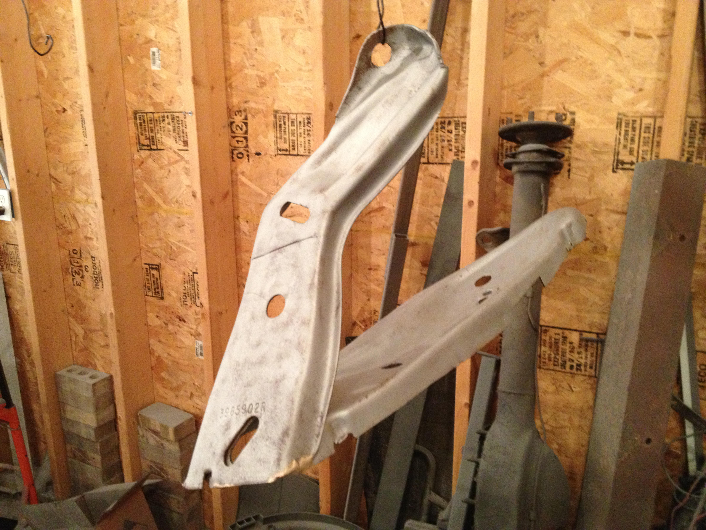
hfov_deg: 52.6
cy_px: 265
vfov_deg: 40.7
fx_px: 714
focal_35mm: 35
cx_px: 353
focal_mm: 4.28
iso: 400
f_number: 2.4
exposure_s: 1/15
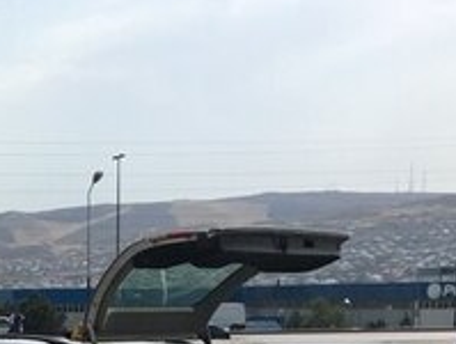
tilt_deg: -6.8
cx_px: -172
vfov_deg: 14.7
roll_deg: +0.7
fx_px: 1267
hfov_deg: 18.6
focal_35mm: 96
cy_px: 458
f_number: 2.2
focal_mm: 4.15
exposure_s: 1/3077
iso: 25
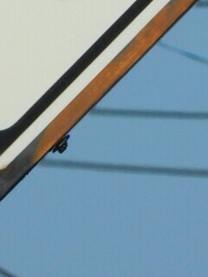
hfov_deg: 0.4
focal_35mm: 3390
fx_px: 27178
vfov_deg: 0.6
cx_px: 36
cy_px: -50
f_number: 7.1
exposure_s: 1/1250
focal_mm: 161.2
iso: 200
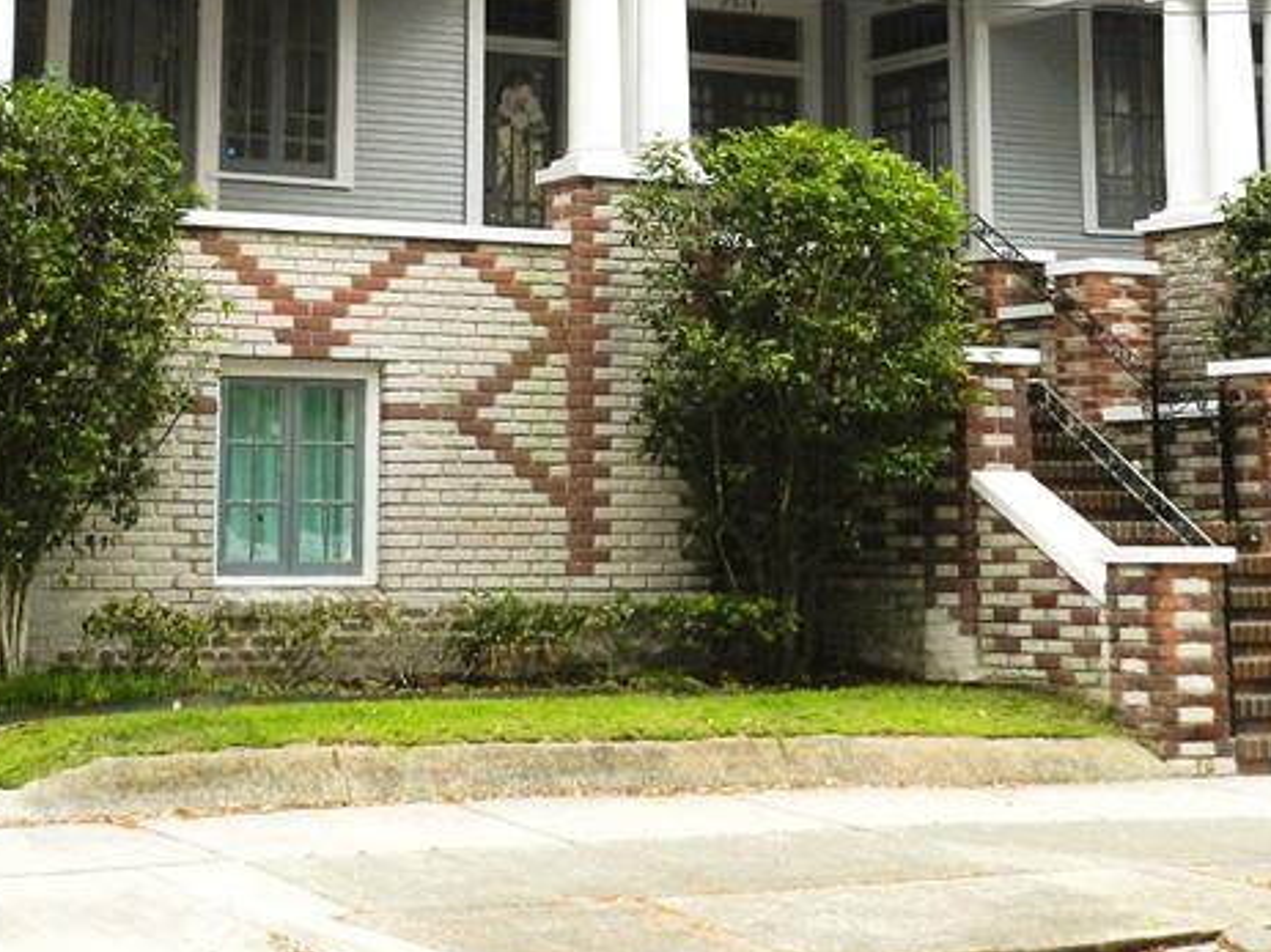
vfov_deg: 17.0
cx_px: 530
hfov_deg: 23.3
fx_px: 3083
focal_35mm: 84
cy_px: -71
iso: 160
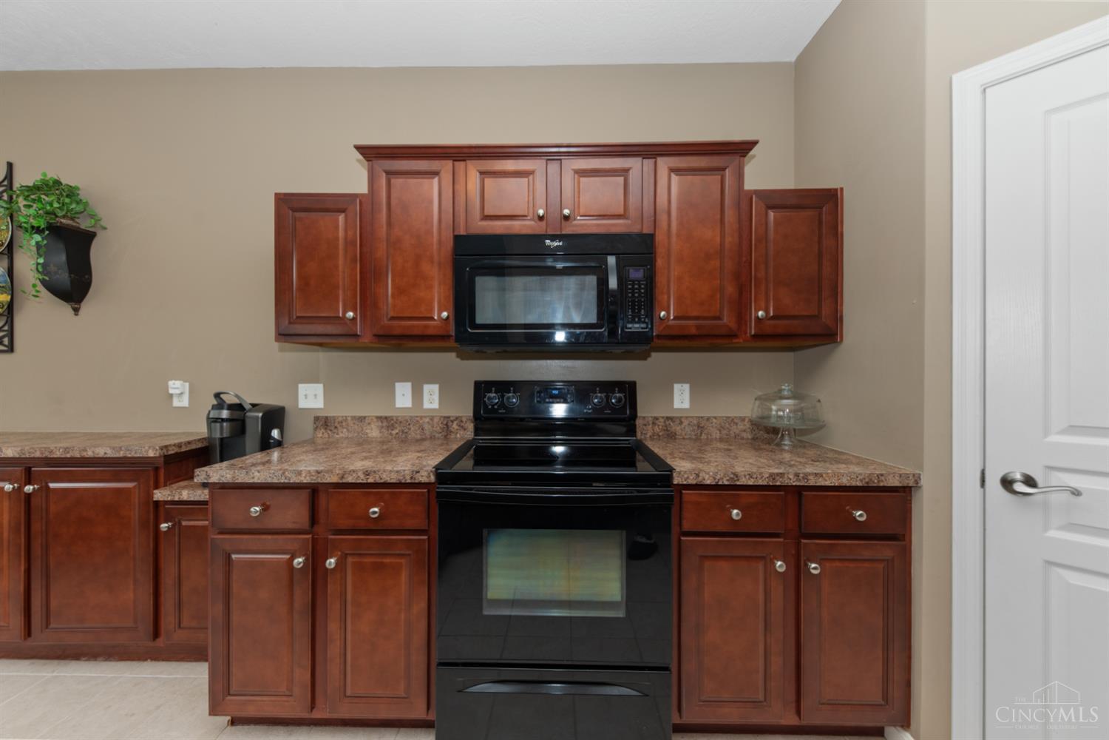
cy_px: 370
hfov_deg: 112.6
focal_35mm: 12
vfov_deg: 90.0
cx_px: 554
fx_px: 370
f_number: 5.6
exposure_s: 1/25
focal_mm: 12
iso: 400
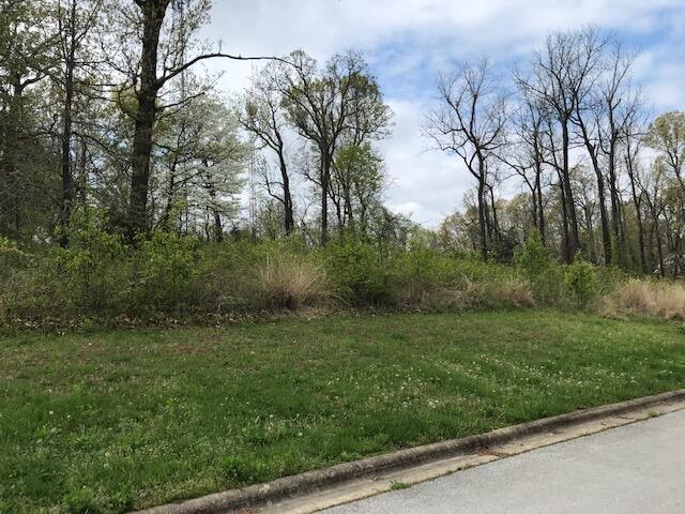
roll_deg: +1.4
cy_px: 257
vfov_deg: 49.7
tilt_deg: +3.9
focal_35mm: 28
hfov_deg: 63.4
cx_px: 342
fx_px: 554
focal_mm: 3.99
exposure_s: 1/2740
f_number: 1.8
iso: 20
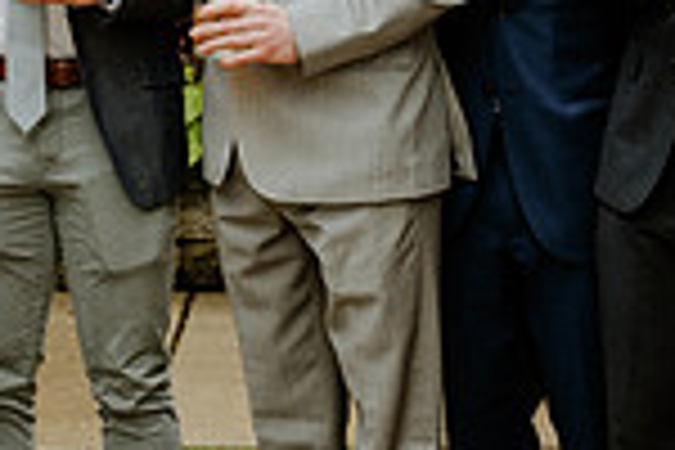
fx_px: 2962
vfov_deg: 8.6
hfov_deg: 12.6
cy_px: -113
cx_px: -171
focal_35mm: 158
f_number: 3.5
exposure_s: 1/400
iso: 200
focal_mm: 39
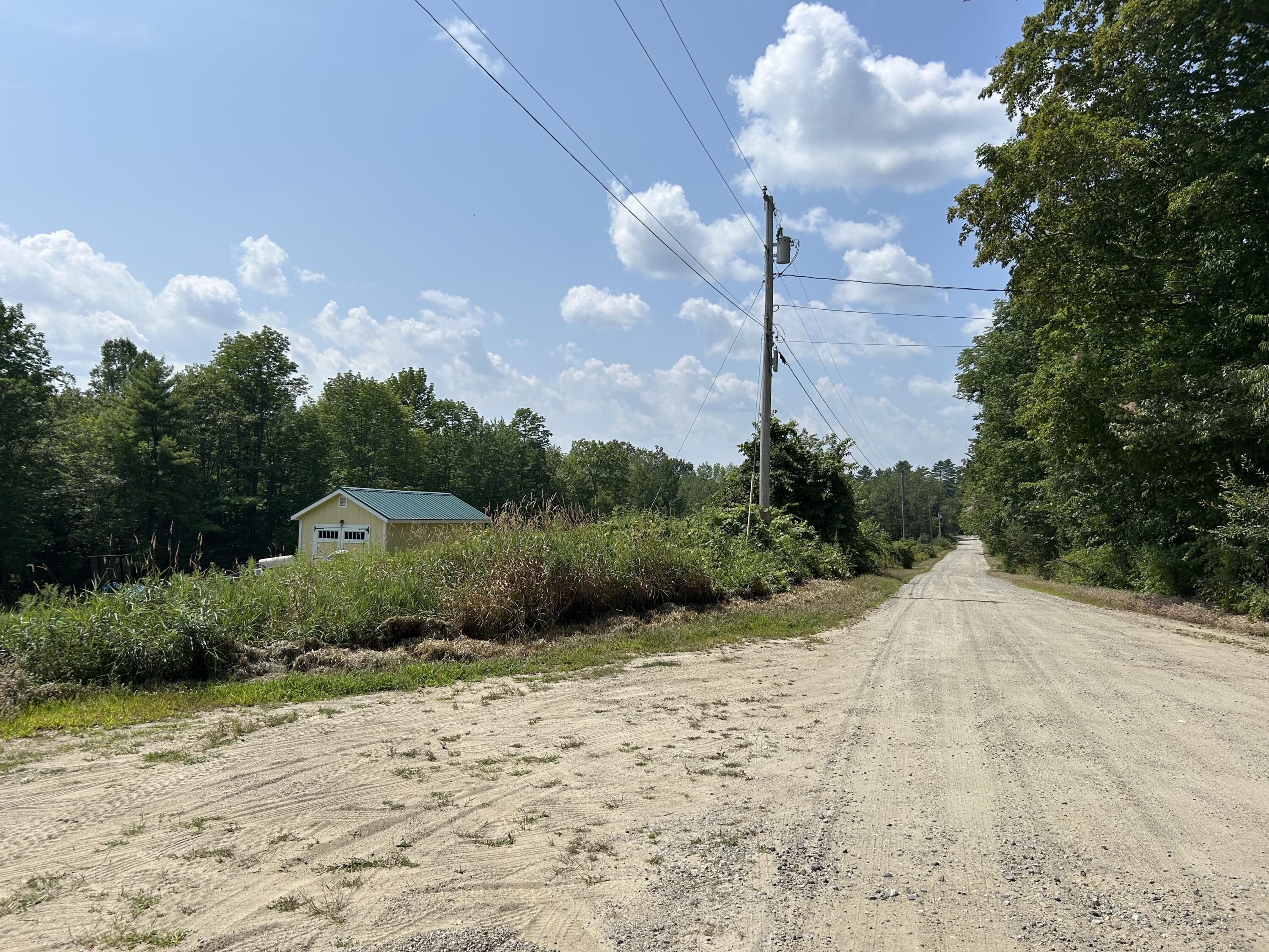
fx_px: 953
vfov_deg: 53.1
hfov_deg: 67.3
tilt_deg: +1.3
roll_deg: -2.3
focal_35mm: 26
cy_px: 476
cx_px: 634
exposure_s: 1/8000
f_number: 1.5
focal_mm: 5.7
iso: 50
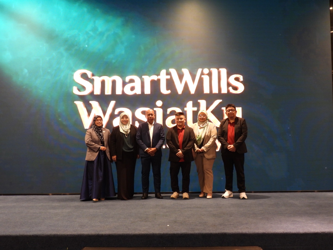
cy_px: 125
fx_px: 385
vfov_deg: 36.0
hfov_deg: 46.8
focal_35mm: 40
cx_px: 166
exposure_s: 1/10
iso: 400
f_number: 3.2
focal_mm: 7.1
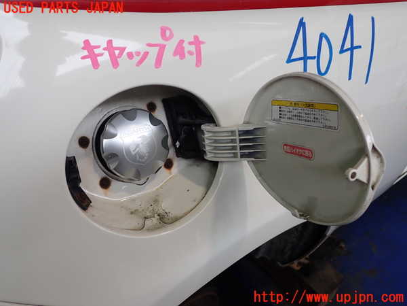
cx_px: 204
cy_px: 153
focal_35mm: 30
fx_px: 353
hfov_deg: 60.0
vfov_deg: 46.8
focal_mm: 5.4
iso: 125
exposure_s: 1/125
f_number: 2.3
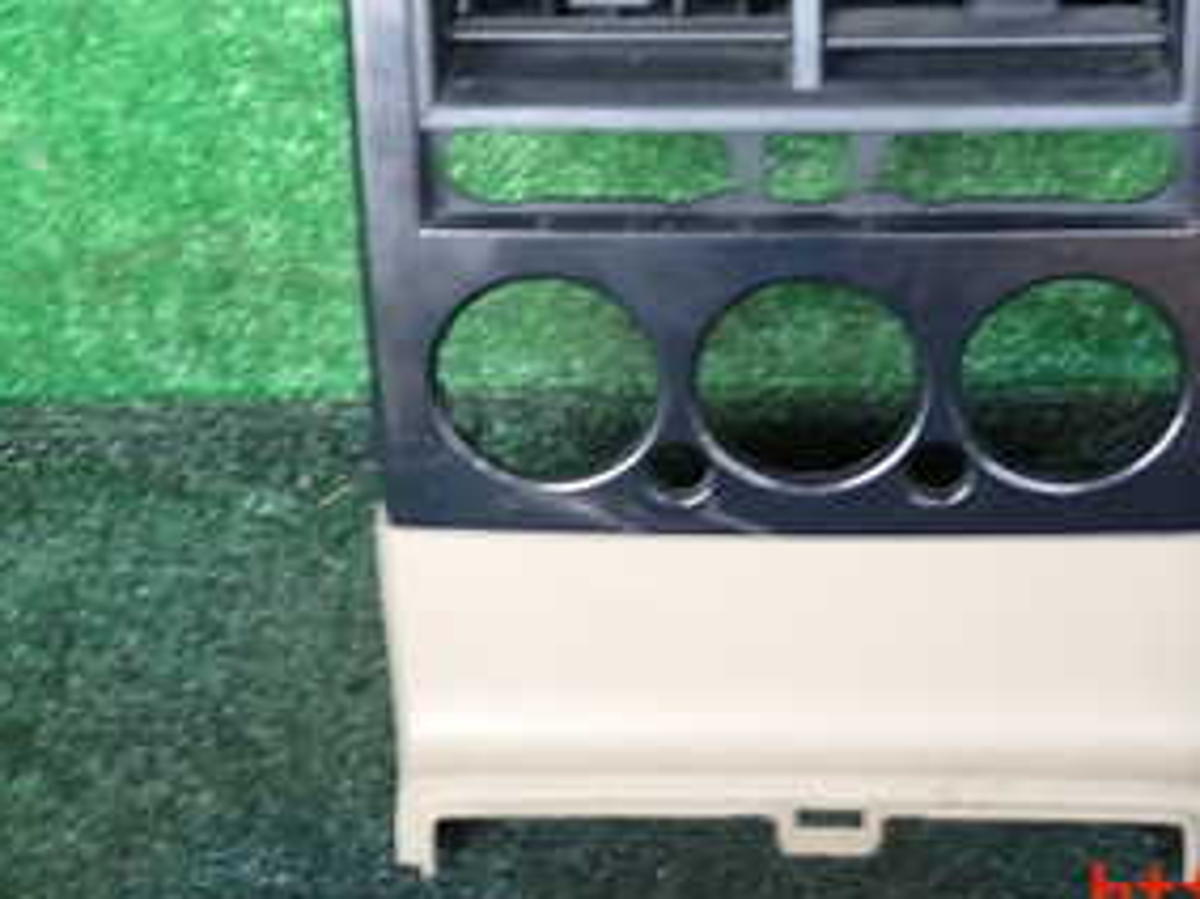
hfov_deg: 35.9
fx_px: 1837
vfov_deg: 26.1
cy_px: 4
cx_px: 776
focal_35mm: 53
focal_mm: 4.5
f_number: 2
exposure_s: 1/60
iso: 200
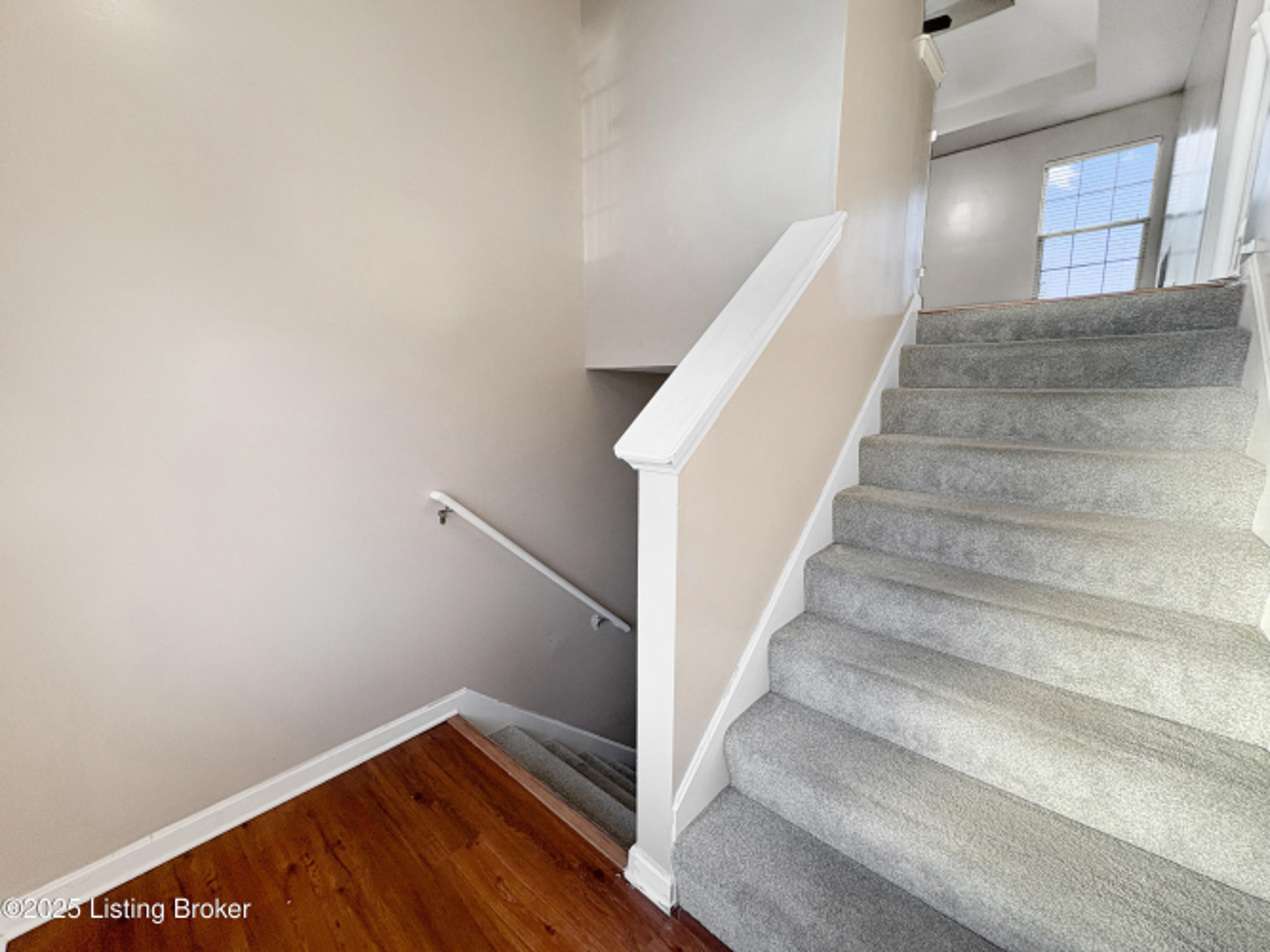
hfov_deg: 102.1
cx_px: 635
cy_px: 476
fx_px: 514
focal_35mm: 14
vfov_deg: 85.7
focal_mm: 2.22
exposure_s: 1/120
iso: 64
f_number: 2.2
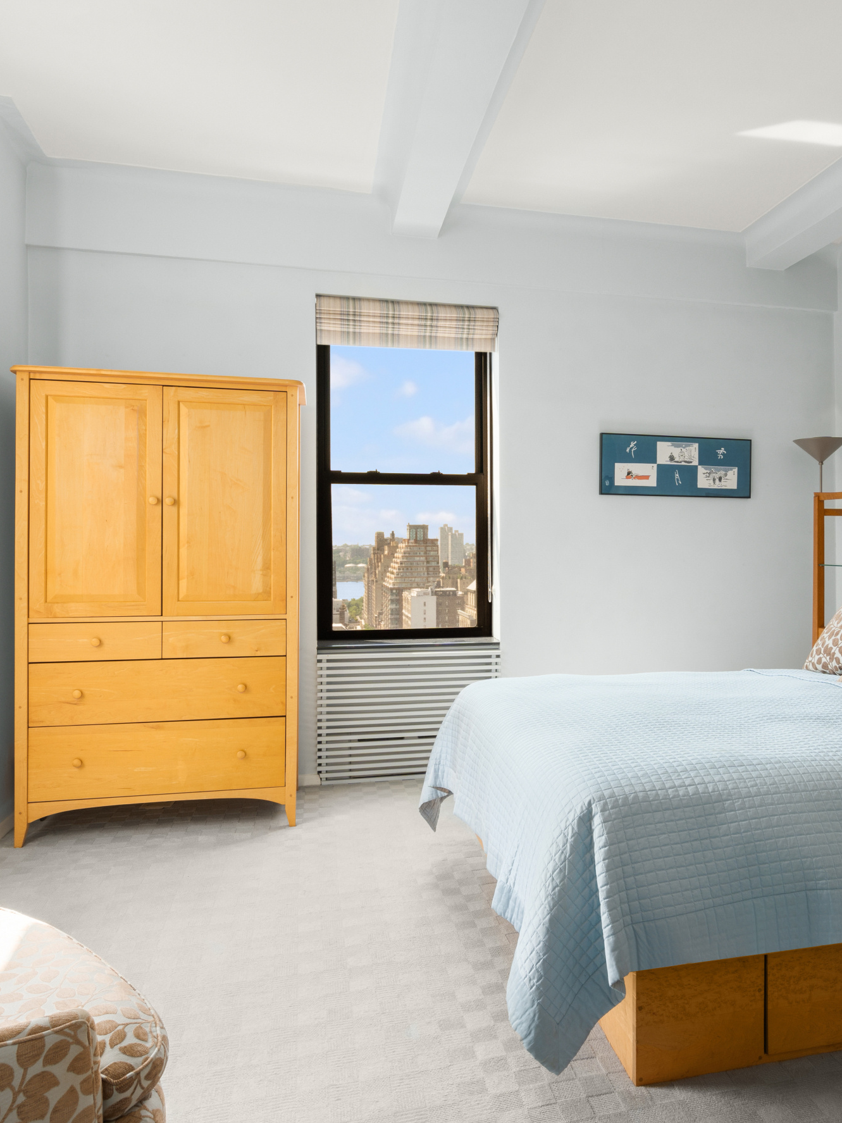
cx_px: 557
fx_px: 843
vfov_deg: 67.3
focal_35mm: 26
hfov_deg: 52.1
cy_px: 537
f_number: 11
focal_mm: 16
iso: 400
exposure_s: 1/40
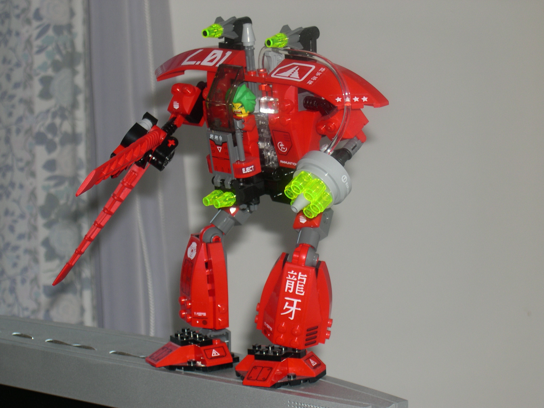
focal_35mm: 114
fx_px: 1792
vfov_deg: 13.0
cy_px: 204
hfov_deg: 17.3
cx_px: 272
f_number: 4.9
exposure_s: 1/60
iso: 100
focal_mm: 24
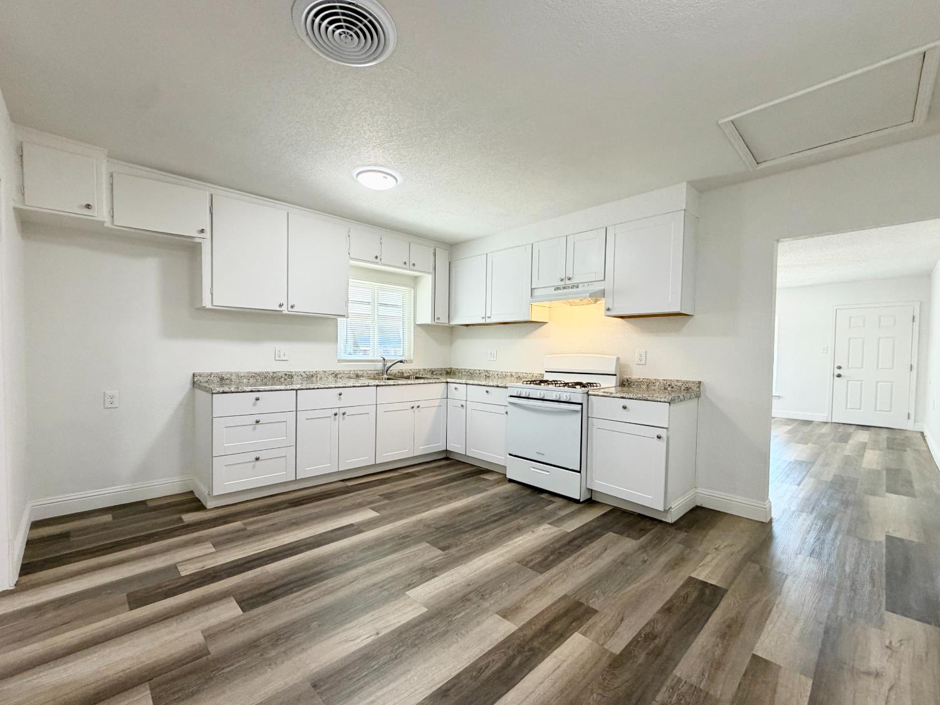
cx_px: 470
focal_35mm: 14
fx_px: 380
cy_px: 352
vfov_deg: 85.7
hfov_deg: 102.1
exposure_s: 1/120
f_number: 2.2
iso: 160
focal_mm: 2.22
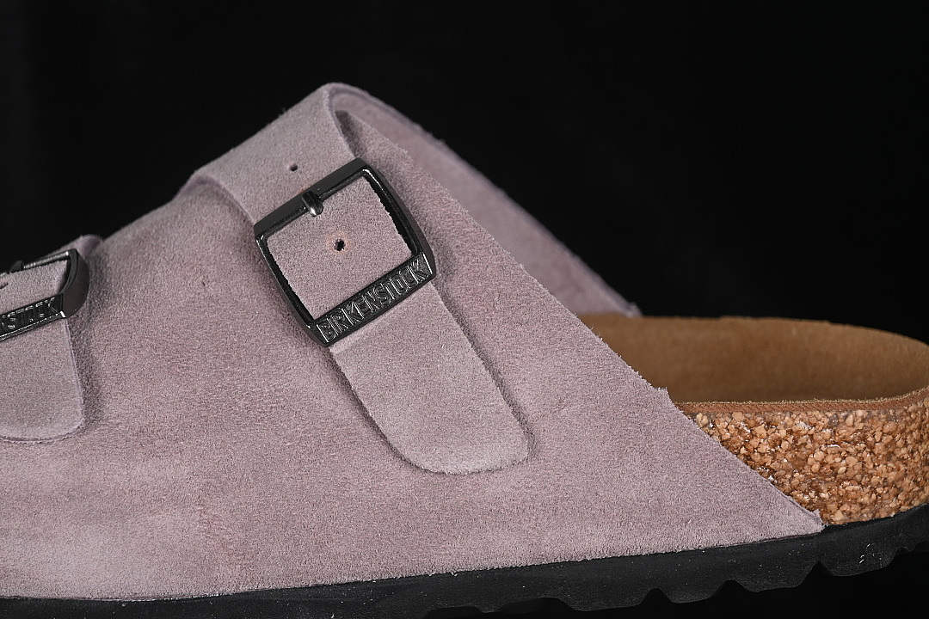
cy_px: 310
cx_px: 464
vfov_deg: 18.2
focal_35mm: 75
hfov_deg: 27.0
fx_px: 1935
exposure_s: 1/60
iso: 160
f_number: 7.1
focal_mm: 50
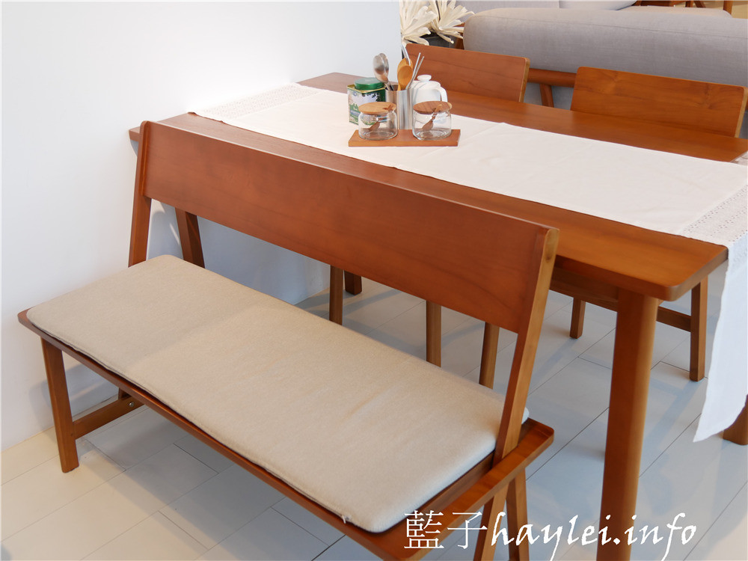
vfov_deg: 37.7
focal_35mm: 38
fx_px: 821
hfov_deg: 49.0
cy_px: 280
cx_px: 374
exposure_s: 1/60
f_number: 3.8
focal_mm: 19
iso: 400
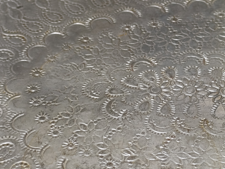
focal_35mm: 117
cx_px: 87
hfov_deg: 16.8
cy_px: 86
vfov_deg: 12.7
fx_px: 762
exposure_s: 1/99.9
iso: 376
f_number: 1.65
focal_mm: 6.11
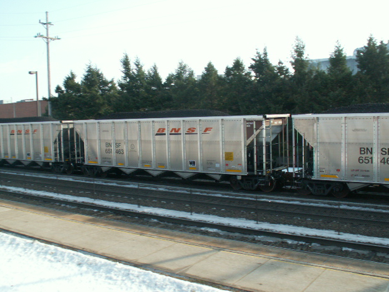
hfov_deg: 51.3
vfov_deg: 39.7
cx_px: 197
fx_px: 405
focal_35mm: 36
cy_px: 147
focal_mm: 5.86
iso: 64
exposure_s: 1/250
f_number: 3.5
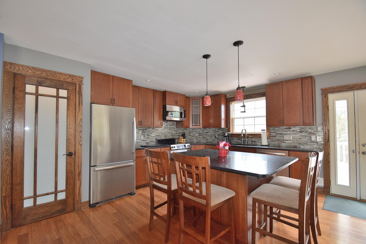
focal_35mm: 15
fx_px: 152
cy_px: 122
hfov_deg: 100.4
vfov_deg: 77.3
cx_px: 183
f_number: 5
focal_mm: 10
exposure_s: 1/100
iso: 800
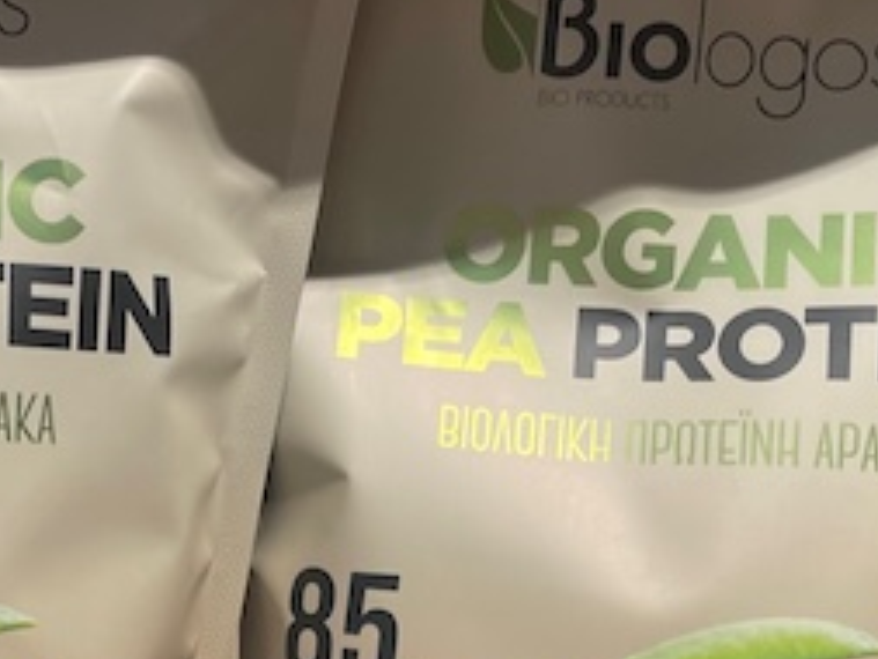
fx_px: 1751
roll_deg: -4.3
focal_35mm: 69
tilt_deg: -16.3
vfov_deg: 20.5
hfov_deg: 27.4
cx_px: 125
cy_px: 697
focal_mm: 4.2
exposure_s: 1/121
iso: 100
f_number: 1.6
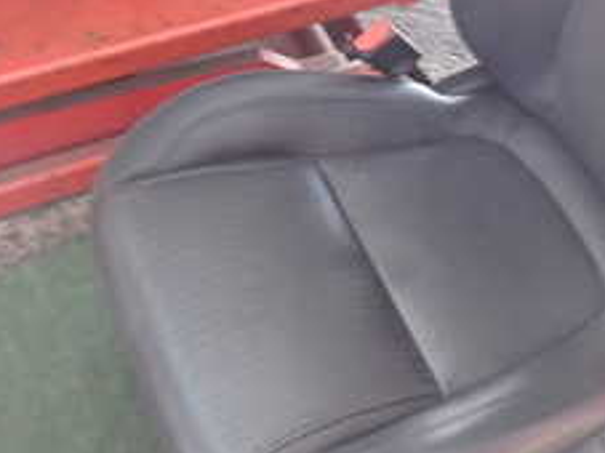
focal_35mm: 66
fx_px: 1153
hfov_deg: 27.6
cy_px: 13
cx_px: 616
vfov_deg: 21.5
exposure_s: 1/30
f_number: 2
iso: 250
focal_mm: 4.5
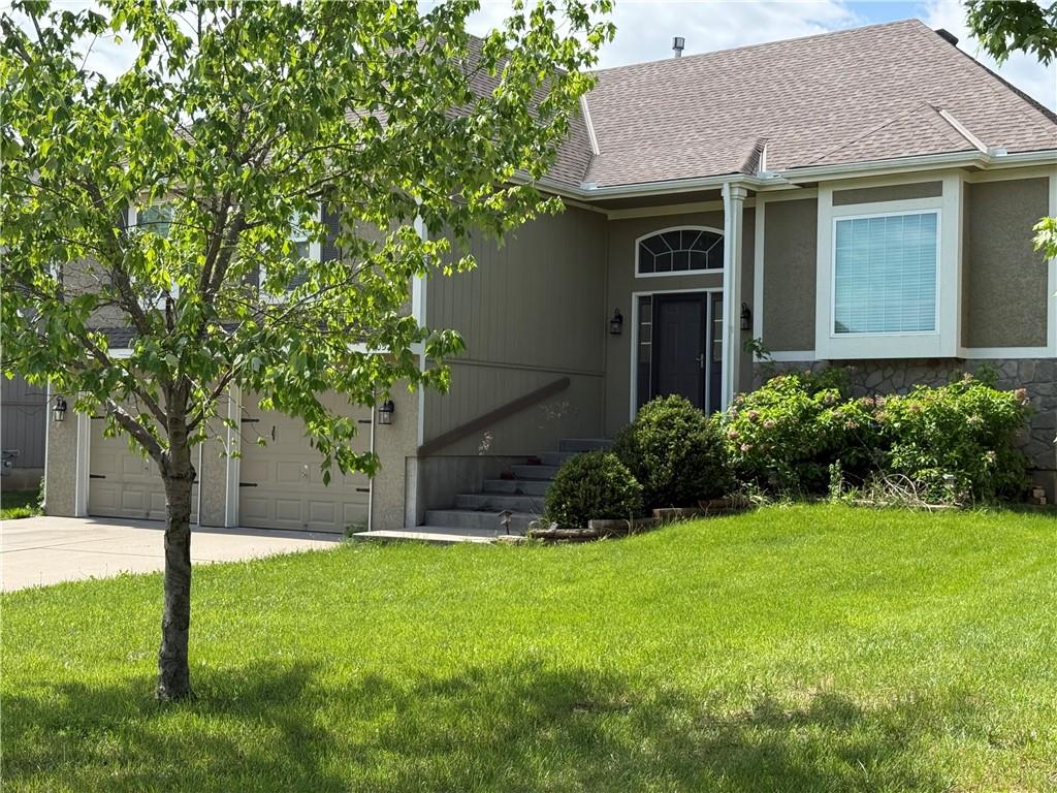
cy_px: 396
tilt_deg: +2.9
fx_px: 1466
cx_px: 528
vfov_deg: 30.3
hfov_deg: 39.7
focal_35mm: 48
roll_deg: +0.5
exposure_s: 1/2667
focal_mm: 6.76
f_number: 1.78
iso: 100
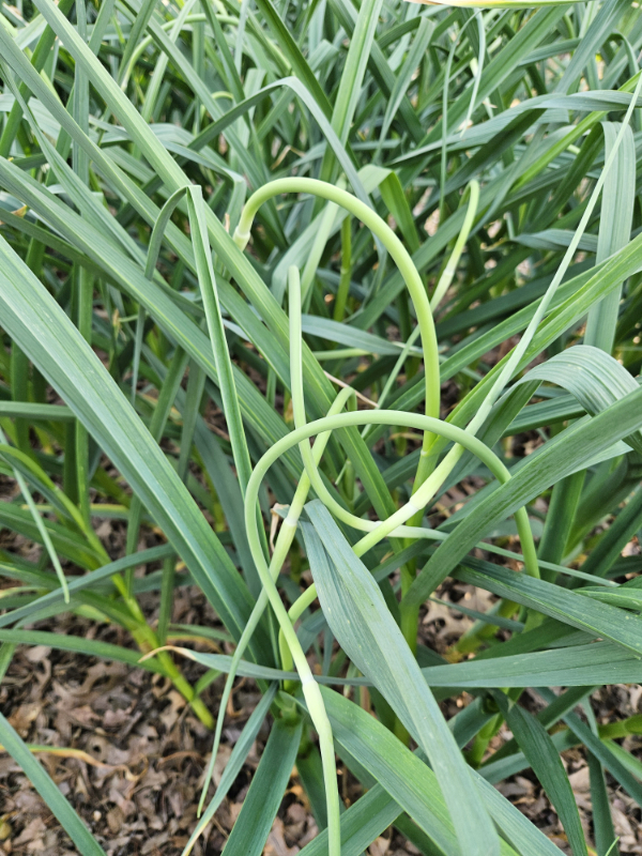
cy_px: 428
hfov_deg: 58.9
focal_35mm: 23
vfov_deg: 73.9
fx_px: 569
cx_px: 321
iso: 80
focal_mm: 5.4
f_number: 1.8
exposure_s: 1/180
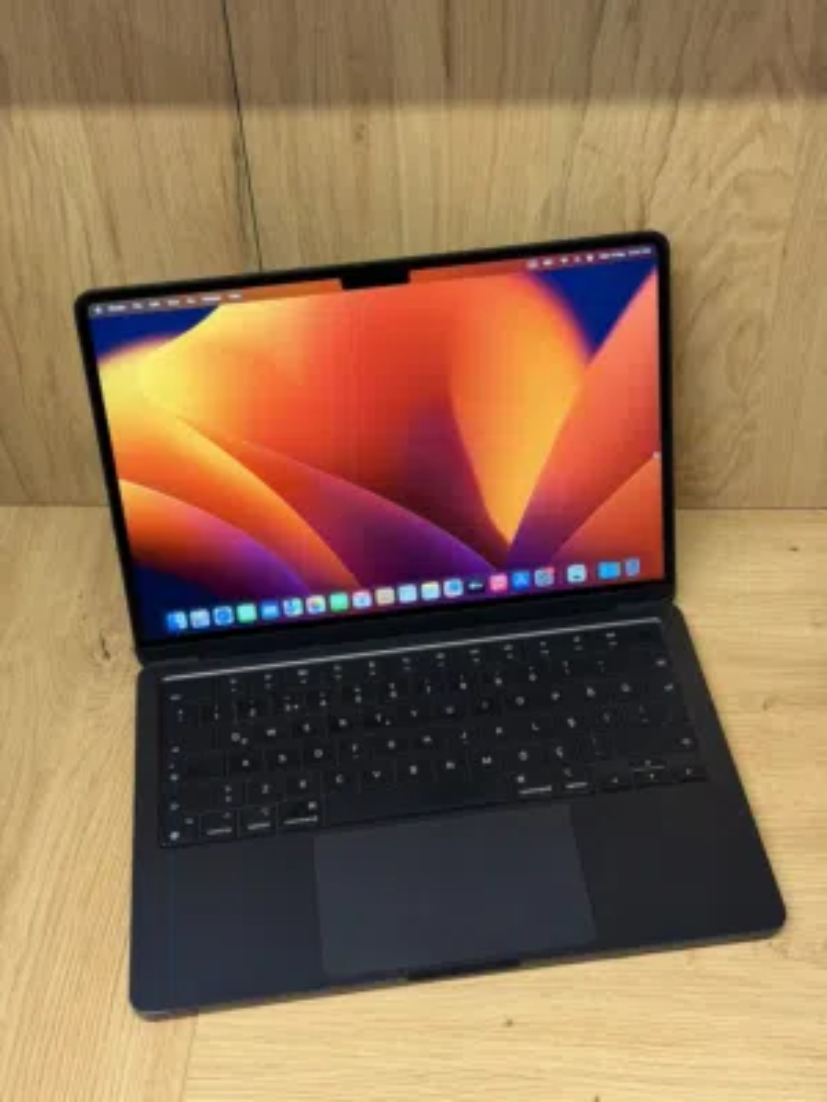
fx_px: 1529
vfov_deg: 39.7
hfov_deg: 30.3
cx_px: 414
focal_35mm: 48
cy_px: 551
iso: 125
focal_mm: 6.76
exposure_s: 1/50
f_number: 1.78
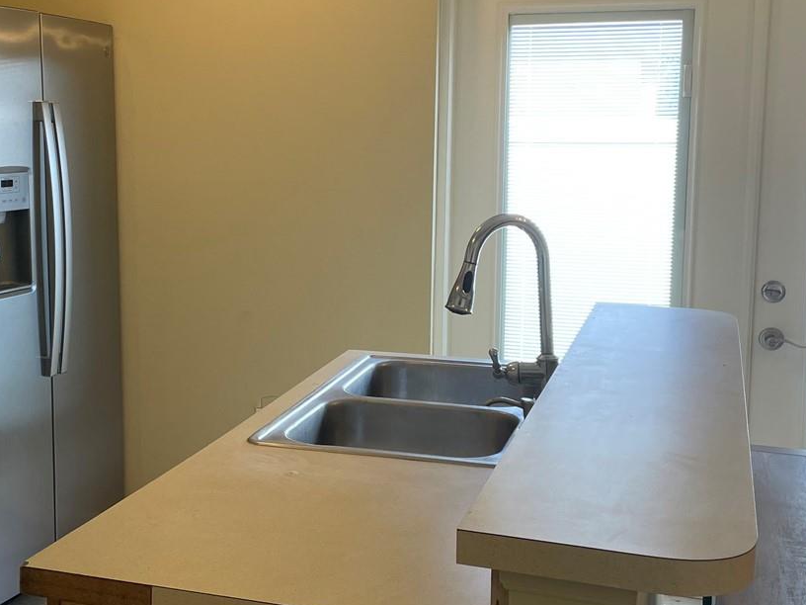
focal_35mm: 51
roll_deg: -0.3
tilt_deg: -7.0
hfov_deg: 37.1
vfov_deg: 28.5
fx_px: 1187
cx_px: 265
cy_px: 256
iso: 80
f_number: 1.6
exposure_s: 1/120
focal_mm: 4.2
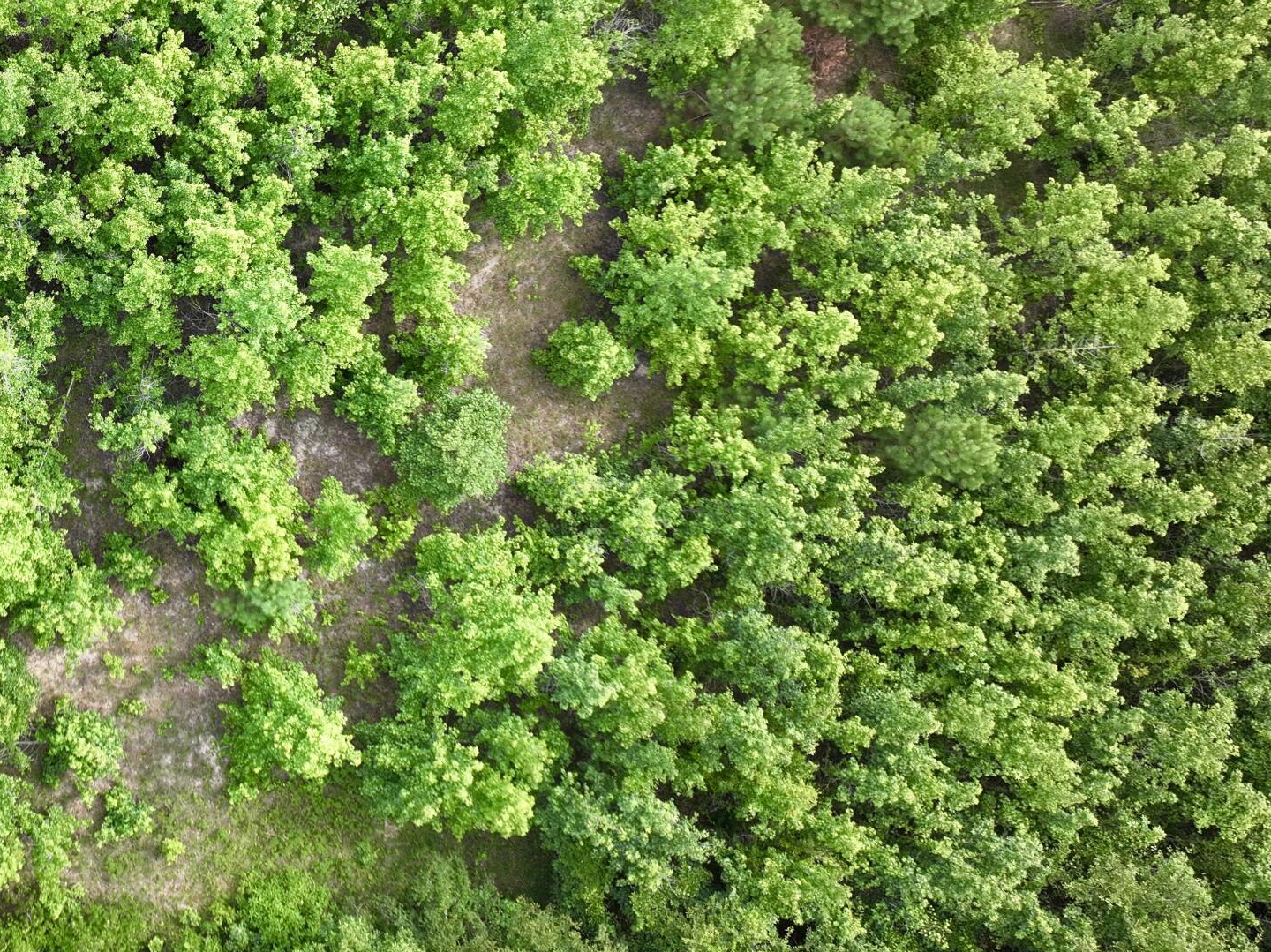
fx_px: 1835
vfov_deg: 28.8
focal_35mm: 50
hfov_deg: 35.0
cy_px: 293
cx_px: 34
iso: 100
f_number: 2.8
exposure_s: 1/50
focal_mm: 12.29
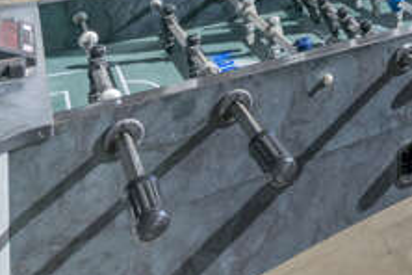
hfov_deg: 29.9
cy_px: -177
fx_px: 595
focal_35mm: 52
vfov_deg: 20.7
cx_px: 546
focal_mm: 10
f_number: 8
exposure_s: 1/500
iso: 100
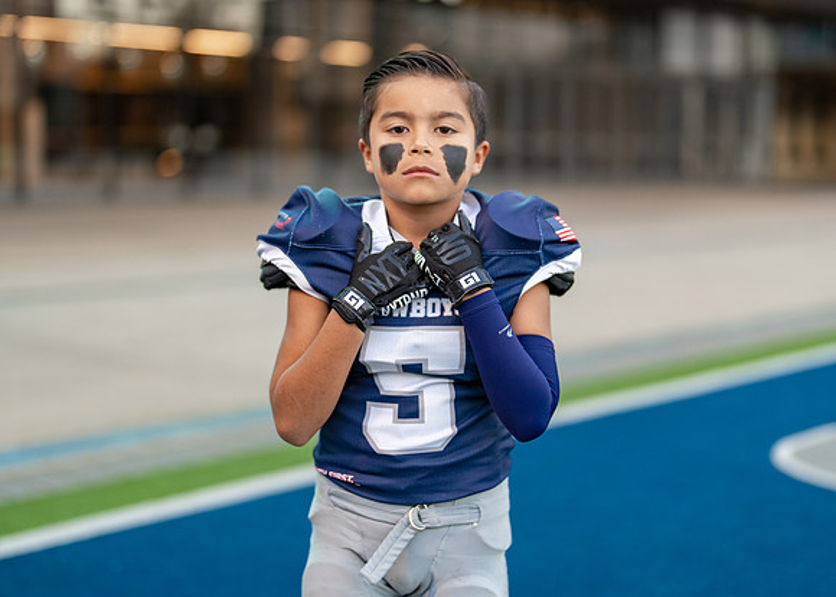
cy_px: 283
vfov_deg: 23.7
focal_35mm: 60
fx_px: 1421
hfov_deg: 32.8
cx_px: 436
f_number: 1.2
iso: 200
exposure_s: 1/400
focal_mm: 50
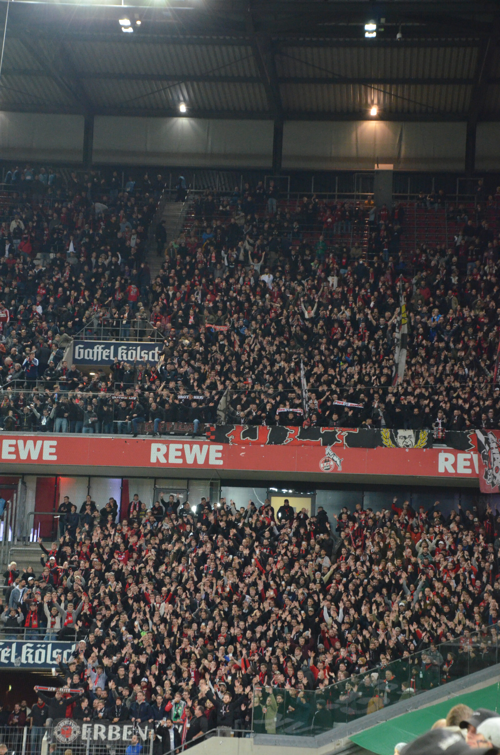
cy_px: 378
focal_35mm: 93
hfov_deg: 14.6
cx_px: 250
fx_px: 1946
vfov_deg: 22.0
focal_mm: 62
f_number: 5.3
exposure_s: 1/125
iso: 3200
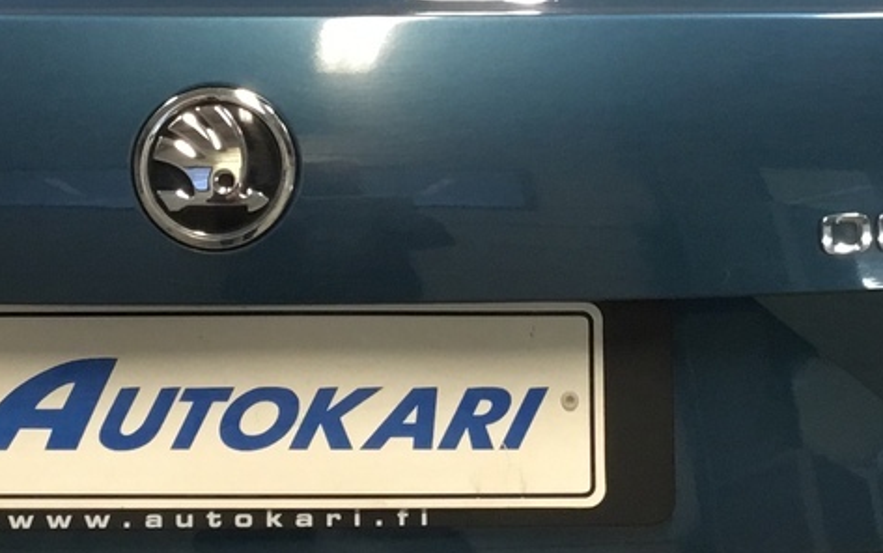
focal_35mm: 100
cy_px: 303
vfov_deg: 13.1
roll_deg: +1.0
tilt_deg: -18.2
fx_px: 2407
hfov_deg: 20.7
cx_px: 327
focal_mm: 3.3
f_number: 2.4
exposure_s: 1/33
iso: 125
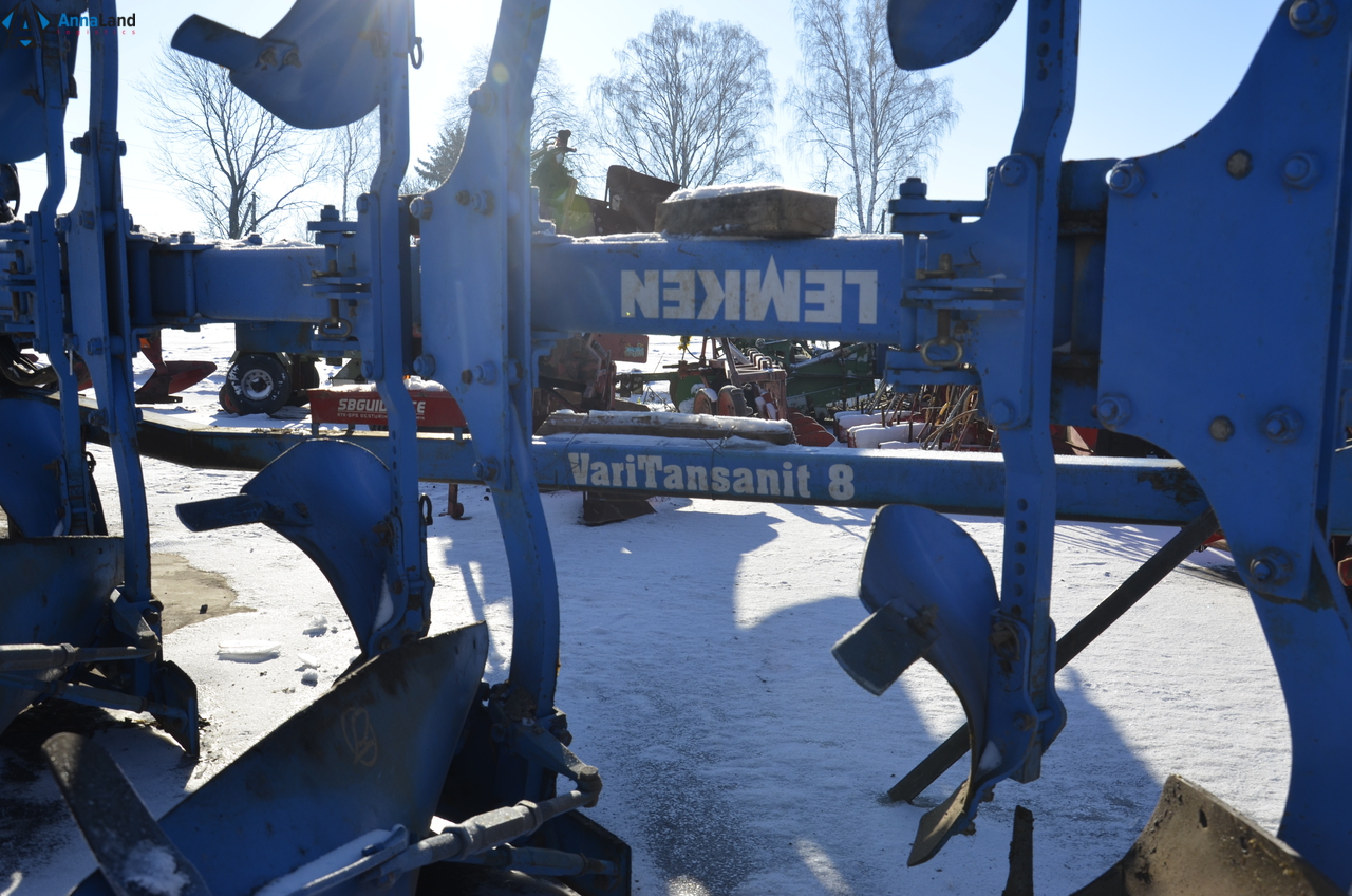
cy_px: 448
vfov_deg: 41.5
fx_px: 1181
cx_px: 676
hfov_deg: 59.6
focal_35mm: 32
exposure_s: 1/250
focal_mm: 21
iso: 100
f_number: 8
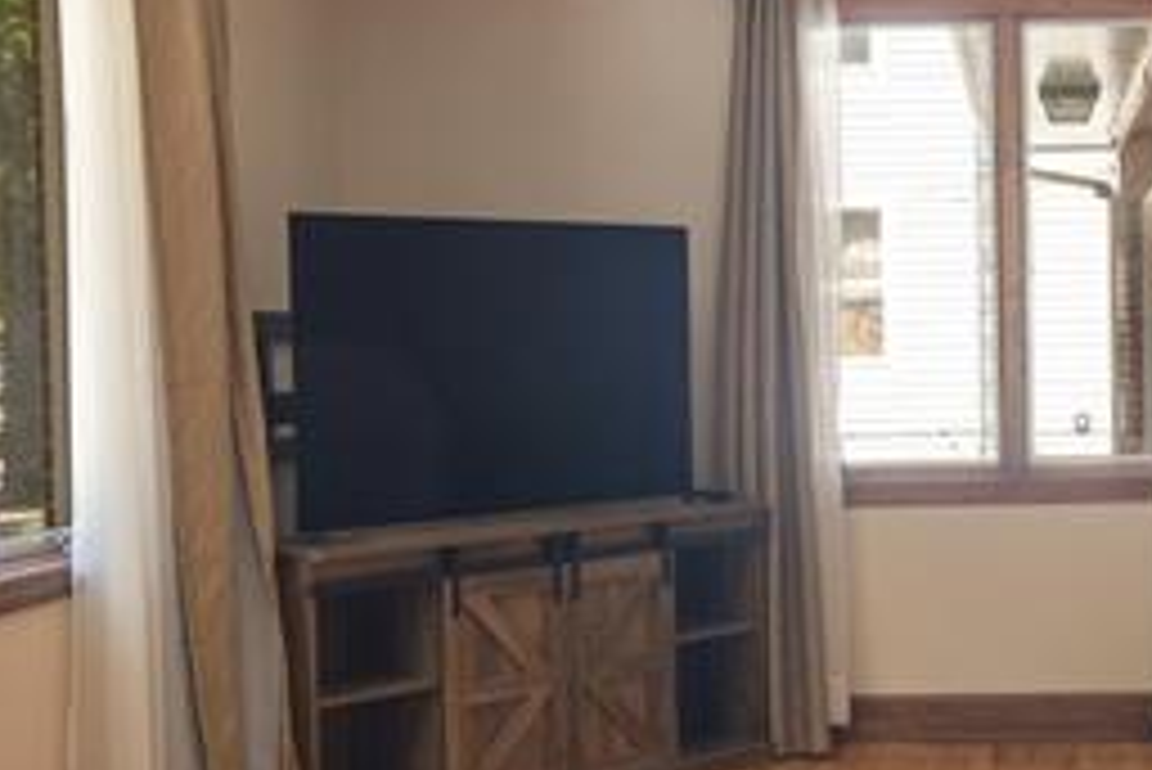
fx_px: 2177
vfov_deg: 20.0
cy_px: 408
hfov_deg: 28.3
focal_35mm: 68
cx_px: 1071
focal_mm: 17
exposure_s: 1/8
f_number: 9
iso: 320
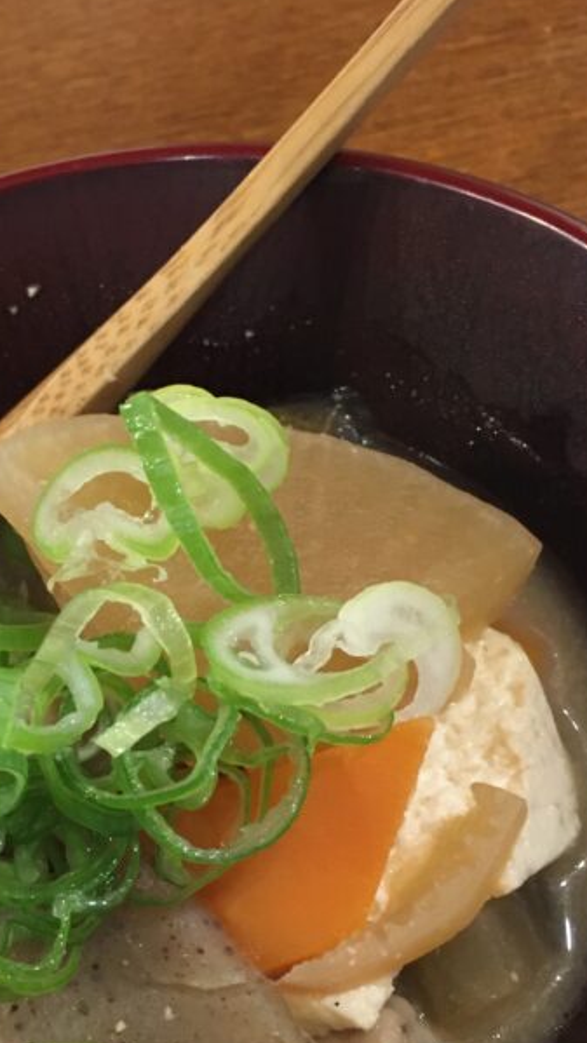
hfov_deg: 21.9
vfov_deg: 38.0
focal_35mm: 54
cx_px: 111
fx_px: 1494
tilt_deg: -57.7
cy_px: 705
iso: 200
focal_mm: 4.15
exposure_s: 1/15
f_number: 2.2
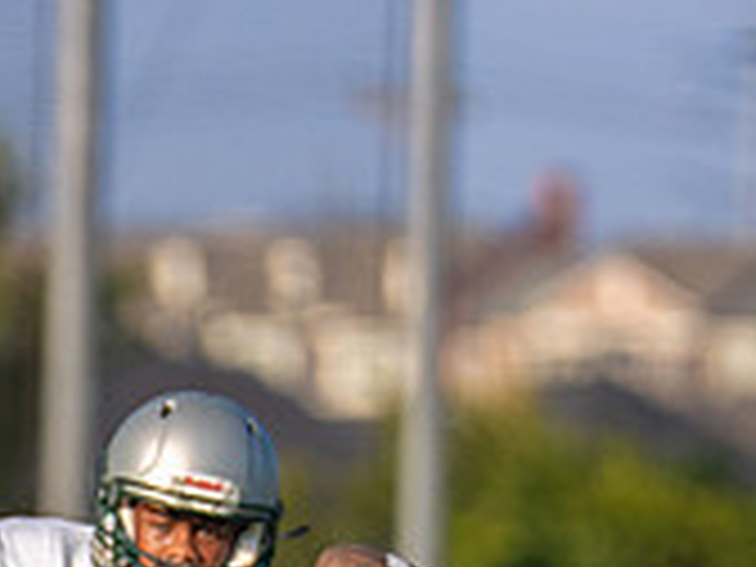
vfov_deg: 0.9
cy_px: 978
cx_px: -501
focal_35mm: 1631
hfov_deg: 1.2
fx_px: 35620
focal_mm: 200
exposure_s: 1/3200
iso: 125
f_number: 2.8
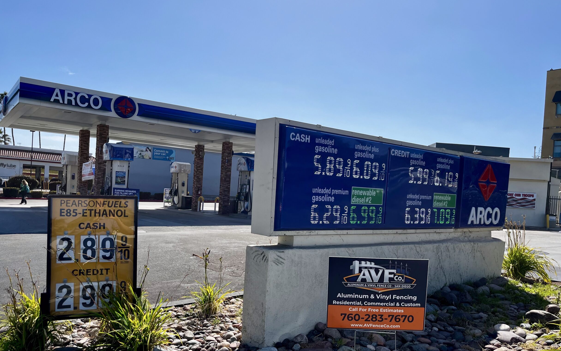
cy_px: 202
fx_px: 443
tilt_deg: -2.2
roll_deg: -4.4
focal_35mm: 29
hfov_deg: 64.6
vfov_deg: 43.0
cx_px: 273
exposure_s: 1/5076
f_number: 1.6
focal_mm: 5.1
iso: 50
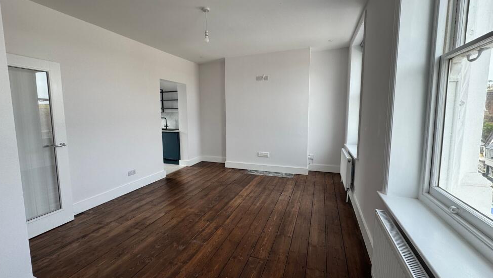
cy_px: 135
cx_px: 243
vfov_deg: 67.1
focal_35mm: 16
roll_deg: +0.6
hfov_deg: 99.4
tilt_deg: -5.8
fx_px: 209
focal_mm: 2.22
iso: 40
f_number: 2.2
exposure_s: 1/171
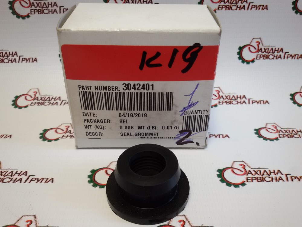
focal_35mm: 31
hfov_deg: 58.4
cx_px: 151
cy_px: 114
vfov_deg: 45.4
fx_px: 270
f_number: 2.4
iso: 64
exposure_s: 1/100
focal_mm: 2.93
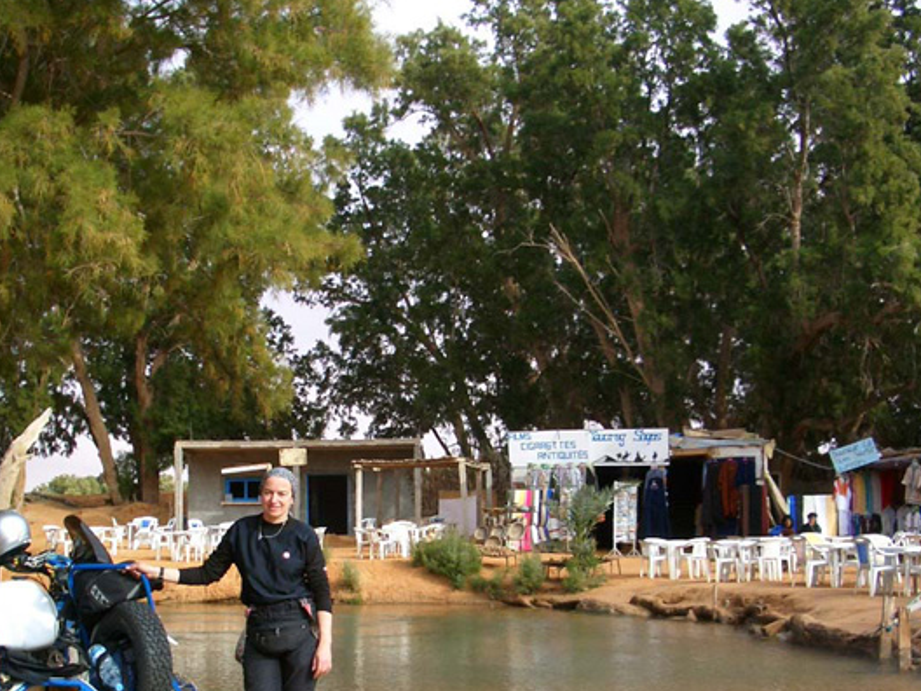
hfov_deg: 36.1
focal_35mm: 53
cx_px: 396
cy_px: 483
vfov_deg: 27.3
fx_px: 1410
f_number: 4.3
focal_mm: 5.8
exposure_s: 1/320
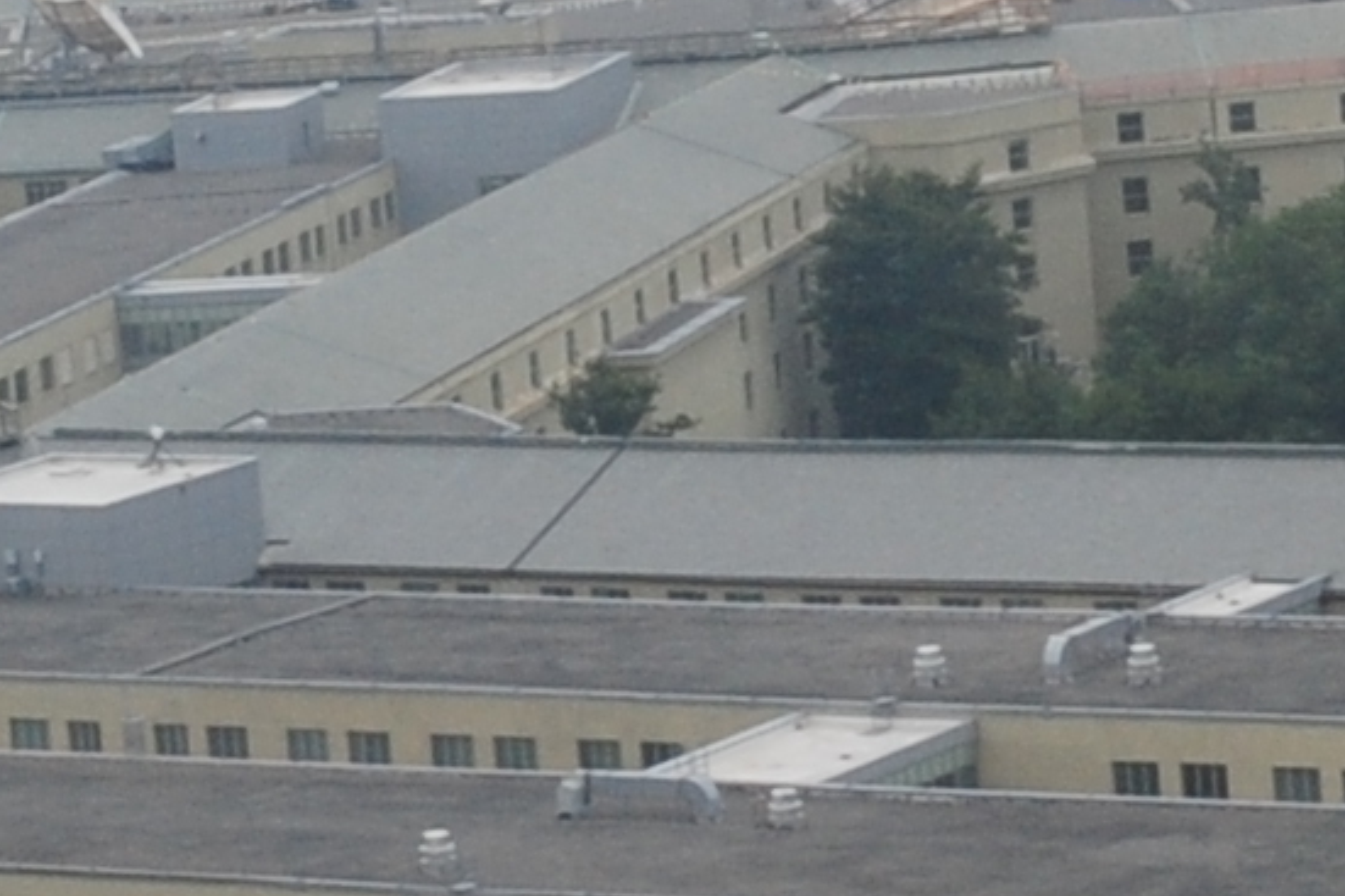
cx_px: 1257
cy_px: 334
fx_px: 8366
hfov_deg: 9.1
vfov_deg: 6.1
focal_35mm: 224
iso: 640
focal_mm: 29
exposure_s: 1/200
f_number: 22
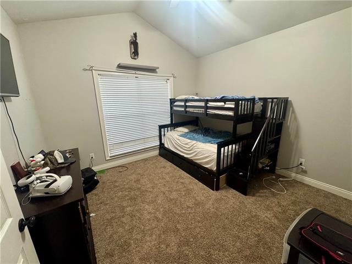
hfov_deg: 102.1
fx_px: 142
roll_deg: +1.5
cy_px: 132
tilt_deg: -13.8
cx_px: 176
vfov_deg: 85.7
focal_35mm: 14
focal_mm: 2.22
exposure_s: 1/60
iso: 400
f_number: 2.2
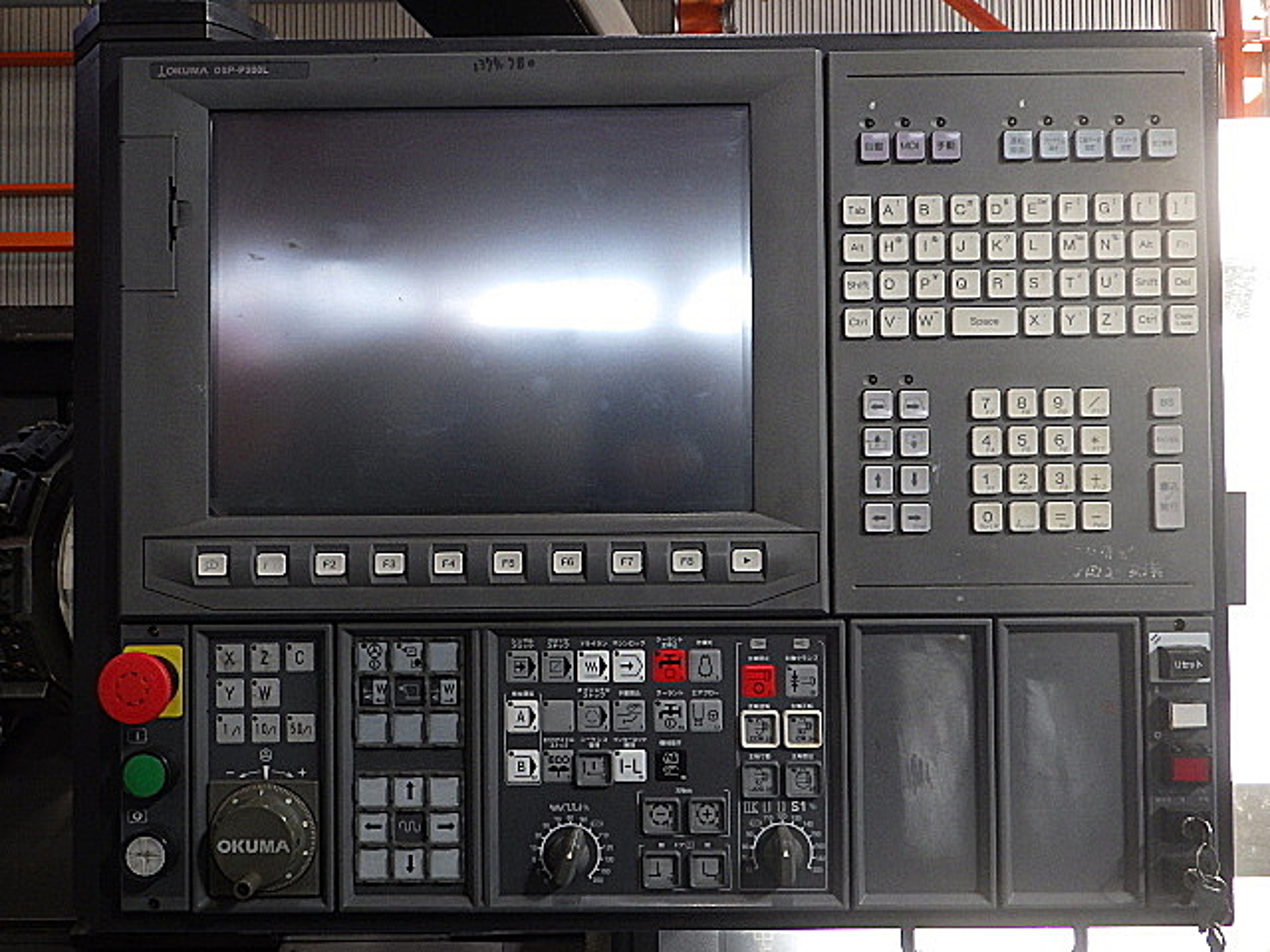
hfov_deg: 63.4
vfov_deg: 49.7
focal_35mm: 28
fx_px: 1027
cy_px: 476
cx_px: 635
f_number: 3.5
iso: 125
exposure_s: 1/45
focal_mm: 5
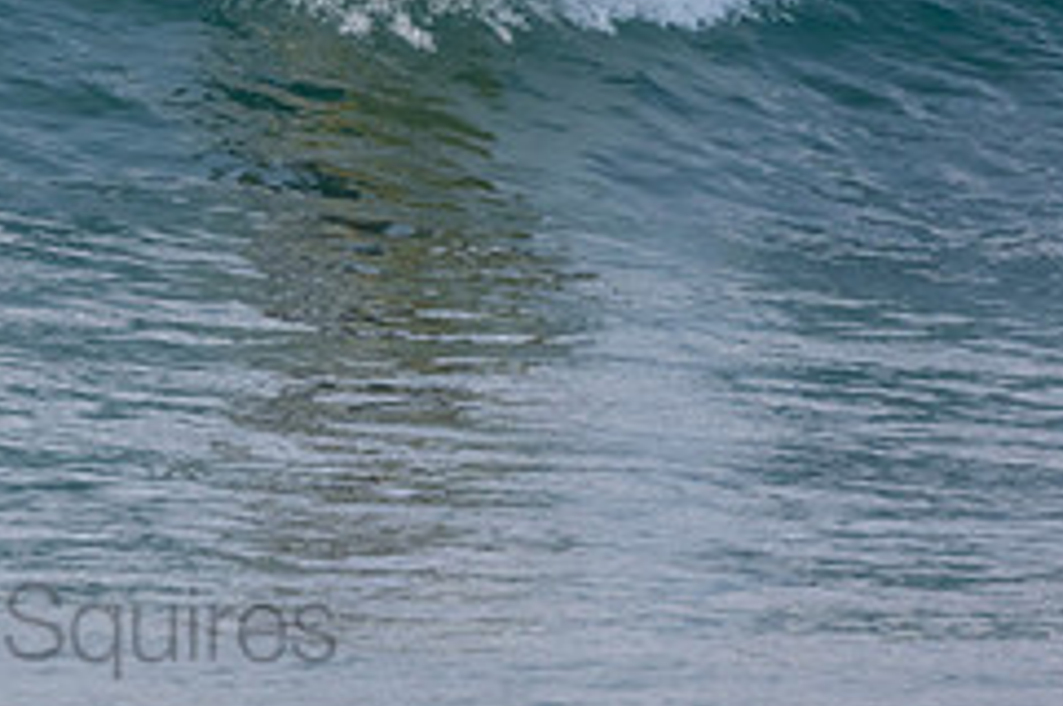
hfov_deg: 1.6
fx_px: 37332
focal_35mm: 1266
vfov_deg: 1.1
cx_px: -4
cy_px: -108
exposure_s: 1/1000
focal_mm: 350
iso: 720
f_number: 5.6
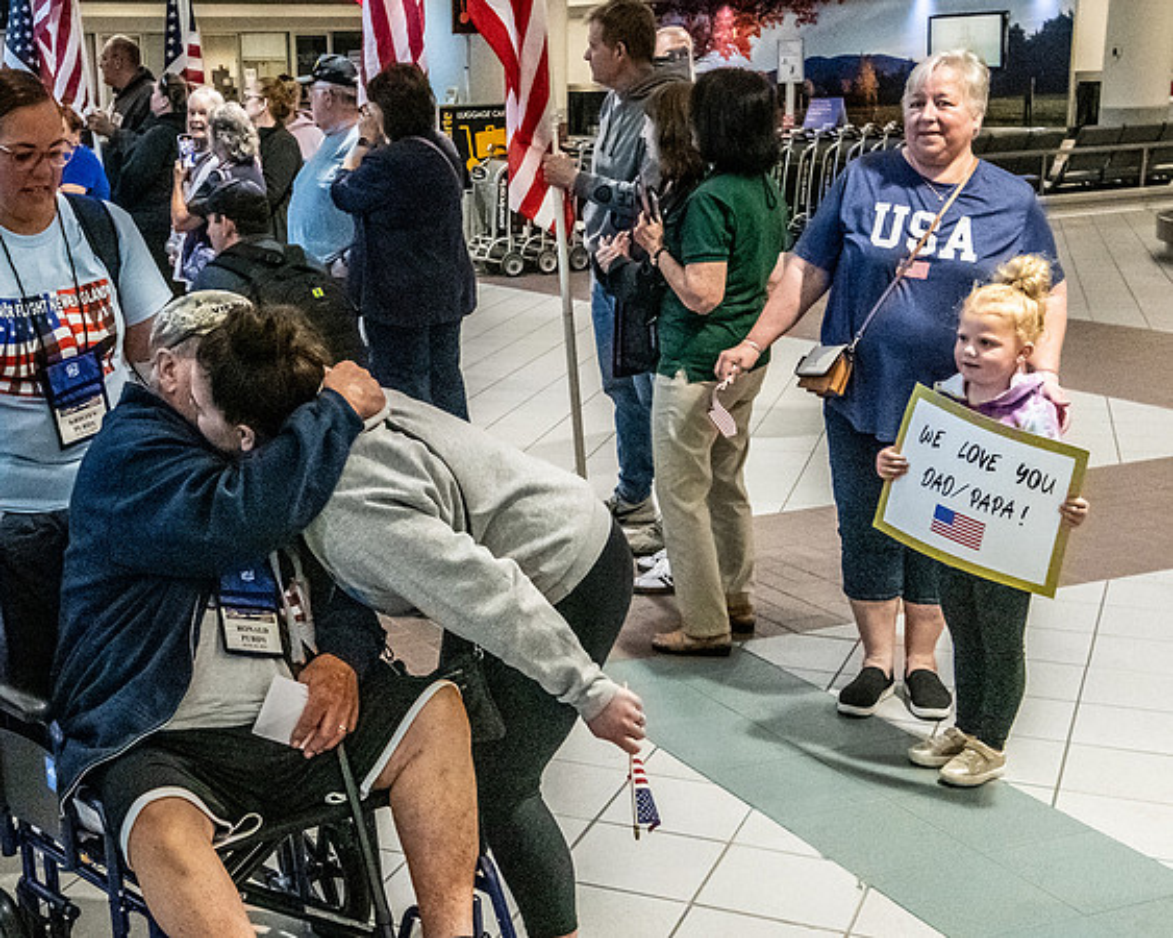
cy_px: 526
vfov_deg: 31.0
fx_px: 1688
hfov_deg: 37.8
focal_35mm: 49
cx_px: 360
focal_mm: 26
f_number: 7.1
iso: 20000
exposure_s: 1/400
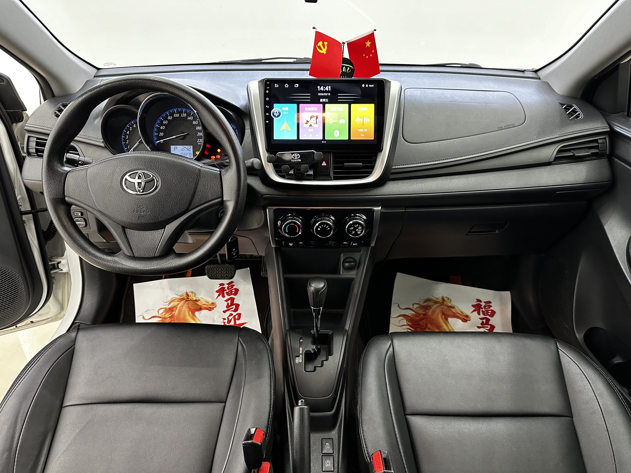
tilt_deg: -28.3
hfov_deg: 71.6
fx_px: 437
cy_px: 236
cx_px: 316
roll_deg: -1.1
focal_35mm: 24
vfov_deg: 56.8
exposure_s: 1/60
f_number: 1.78
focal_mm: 6.86
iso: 400
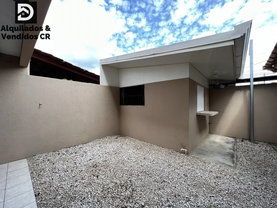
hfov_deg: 106.2
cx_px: 138
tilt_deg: -0.4
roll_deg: +0.2
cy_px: 104
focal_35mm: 13
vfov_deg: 89.9
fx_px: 104
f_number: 1.8
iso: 32
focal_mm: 1.57
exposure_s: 1/197
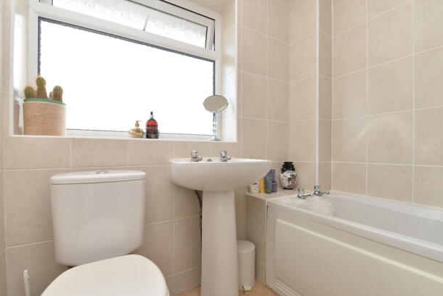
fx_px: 197
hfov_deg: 96.7
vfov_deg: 73.7
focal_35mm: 16
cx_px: 220
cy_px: 157
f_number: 7.1
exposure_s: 1/80
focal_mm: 15
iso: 500
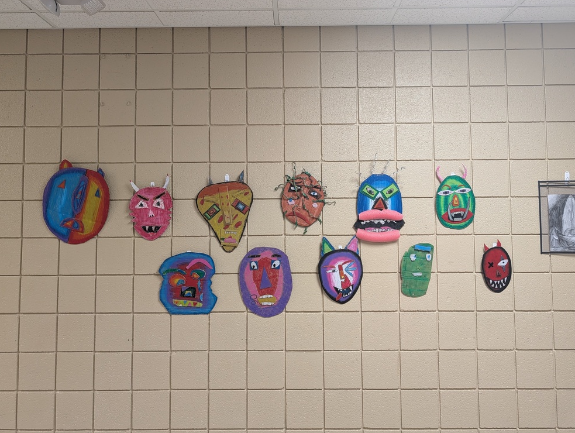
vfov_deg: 55.0
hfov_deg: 69.3
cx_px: 289
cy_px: 208
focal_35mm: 25
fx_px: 416
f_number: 1.68
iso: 136
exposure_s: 1/40
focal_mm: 6.9
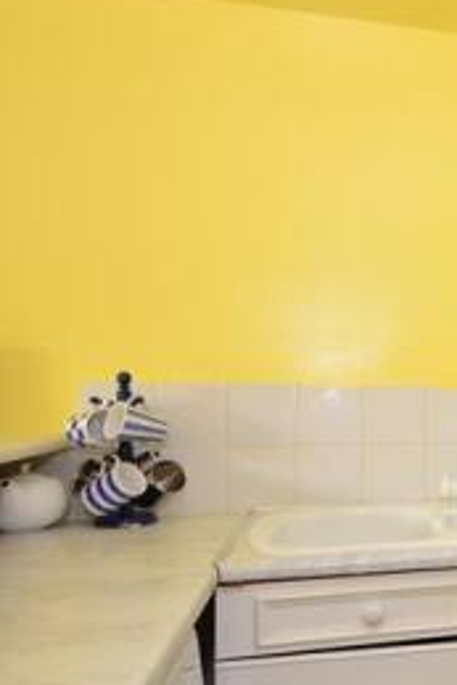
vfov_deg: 50.6
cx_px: 589
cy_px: 374
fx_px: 723
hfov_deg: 28.8
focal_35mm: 38
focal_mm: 10
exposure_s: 1
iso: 200
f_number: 4
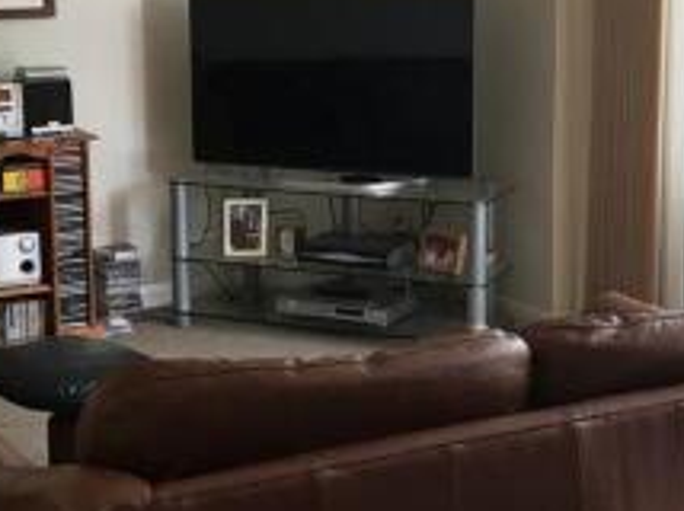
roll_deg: +0.3
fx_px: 1559
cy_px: 206
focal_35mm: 79
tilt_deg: -11.0
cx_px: 372
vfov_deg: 18.6
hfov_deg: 24.7
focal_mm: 4.15
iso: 80
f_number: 2.2
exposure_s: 1/33
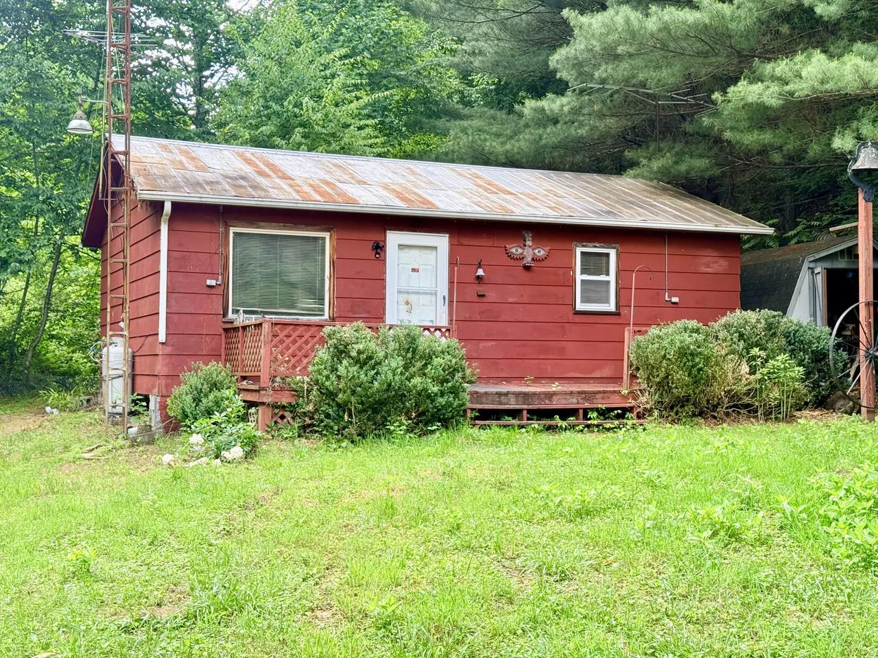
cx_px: 439
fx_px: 1217
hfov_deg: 39.7
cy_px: 329
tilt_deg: +3.3
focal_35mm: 48
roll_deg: -0.5
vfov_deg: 30.3
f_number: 1.78
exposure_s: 1/447
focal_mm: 6.76
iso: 100
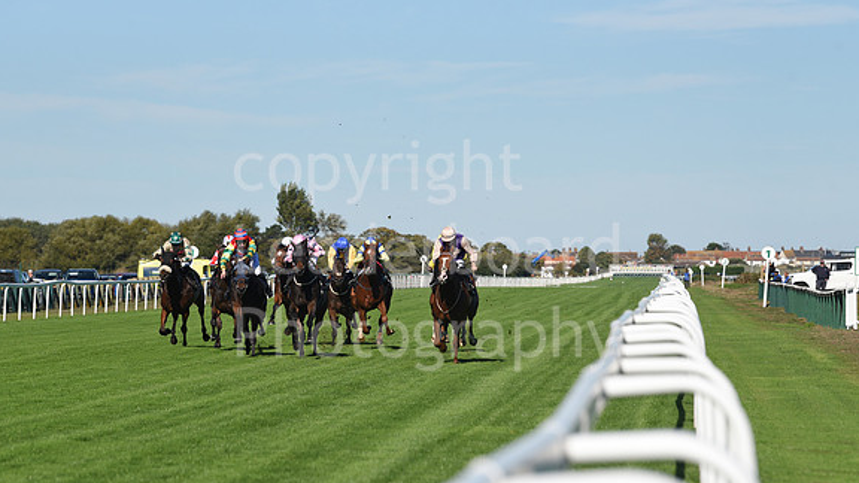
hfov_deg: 10.2
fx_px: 4806
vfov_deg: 5.8
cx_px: 430
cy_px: 263
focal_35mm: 211
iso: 400
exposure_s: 1/3200
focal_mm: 200
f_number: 6.3
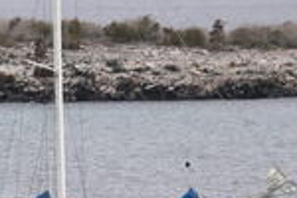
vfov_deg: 2.7
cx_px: -13
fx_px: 4149
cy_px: 240
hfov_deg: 4.1
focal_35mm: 503
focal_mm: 39
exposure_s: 1/241
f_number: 4.6
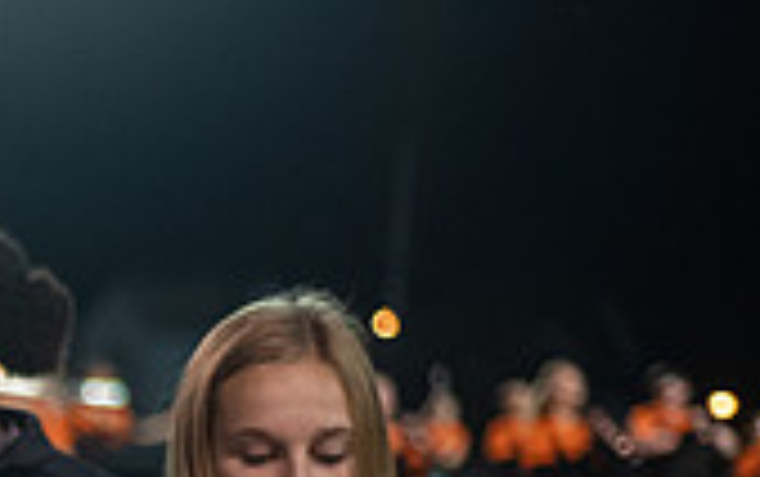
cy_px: 673
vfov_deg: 7.4
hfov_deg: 11.3
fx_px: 3628
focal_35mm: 175
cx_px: -517
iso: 1600
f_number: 2.2
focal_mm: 50
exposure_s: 1/640
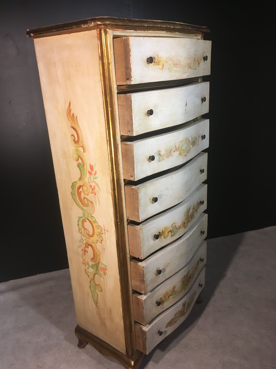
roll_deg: +1.1
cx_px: 138
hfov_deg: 48.2
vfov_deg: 61.7
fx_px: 308
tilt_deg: -24.7
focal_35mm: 29
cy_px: 184
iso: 50
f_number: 2.2
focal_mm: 4.15
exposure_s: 1/33
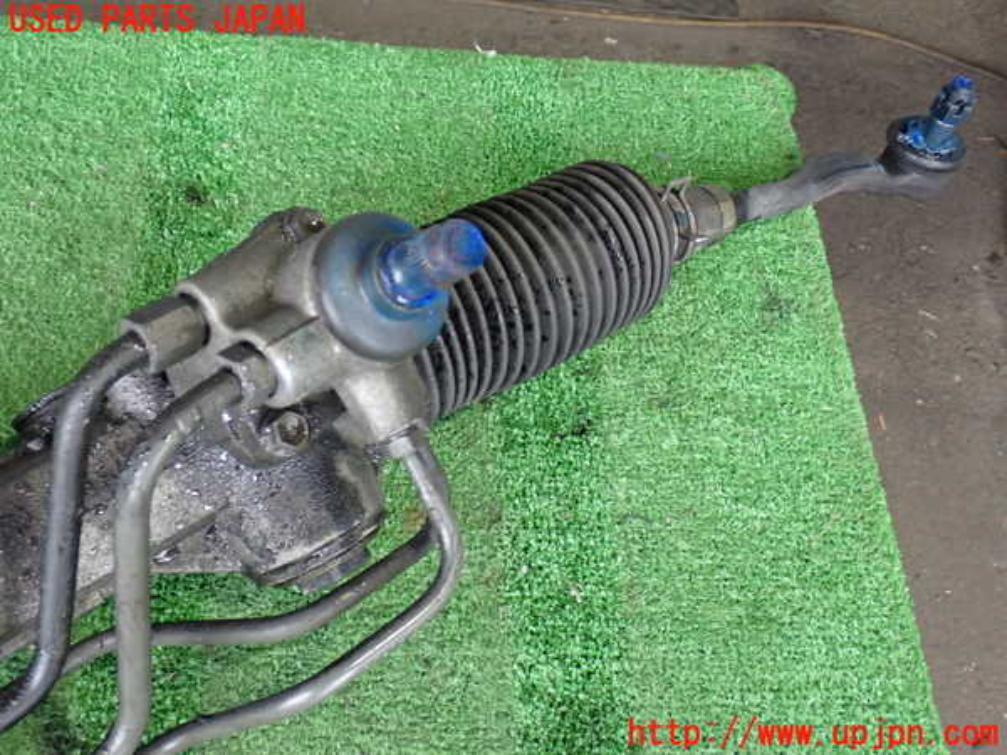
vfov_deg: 32.9
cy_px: 378
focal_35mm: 44
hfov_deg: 42.9
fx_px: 1280
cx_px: 504
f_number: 2.9
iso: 400
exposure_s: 1/40
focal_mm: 7.84
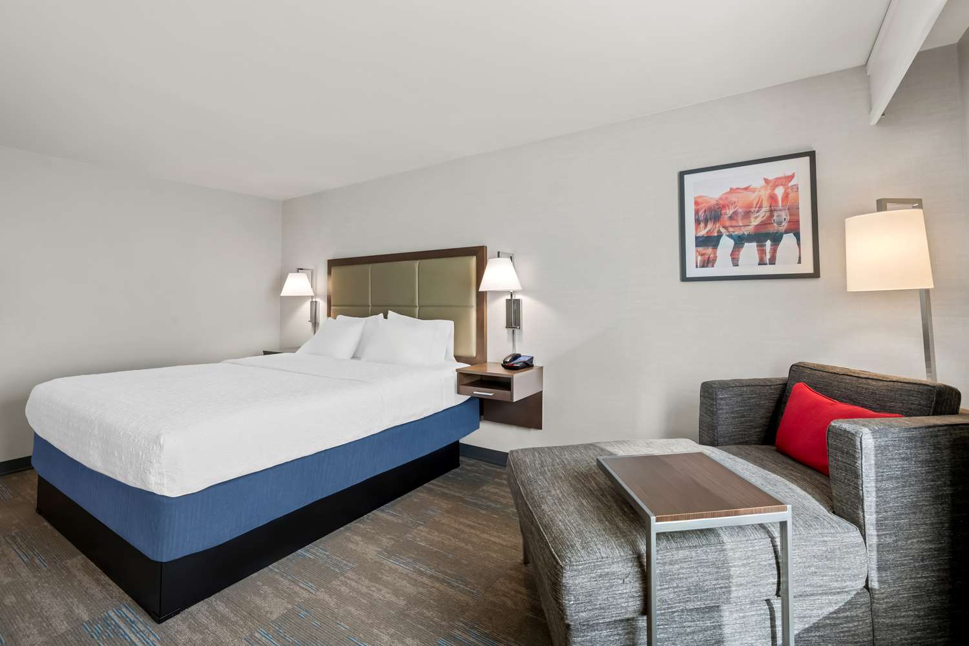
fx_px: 377
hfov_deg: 104.3
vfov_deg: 81.2
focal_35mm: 14
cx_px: 484
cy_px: 323
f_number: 10
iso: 320
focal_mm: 14
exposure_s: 1/1.25
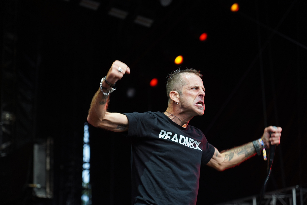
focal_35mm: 105
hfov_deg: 19.5
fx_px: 895
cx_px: 154
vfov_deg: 13.0
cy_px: 102
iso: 400
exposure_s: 1/125
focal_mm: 105
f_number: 4
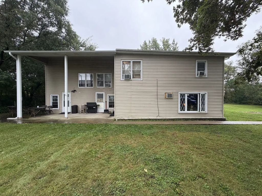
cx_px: 131
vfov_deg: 85.7
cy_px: 98
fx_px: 106
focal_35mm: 14
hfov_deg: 102.1
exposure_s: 1/121
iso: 200
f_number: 2.2
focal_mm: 2.22
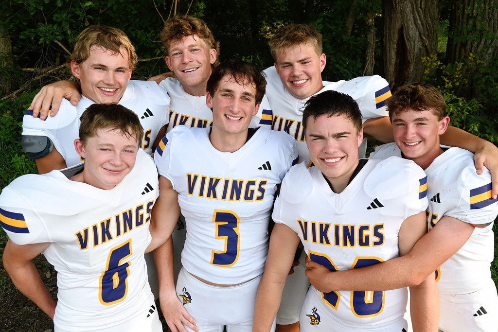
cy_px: 166
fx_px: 415
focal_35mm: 30
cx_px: 249
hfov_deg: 61.9
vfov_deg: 43.6
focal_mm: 20
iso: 160
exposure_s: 1/250
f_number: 5.6
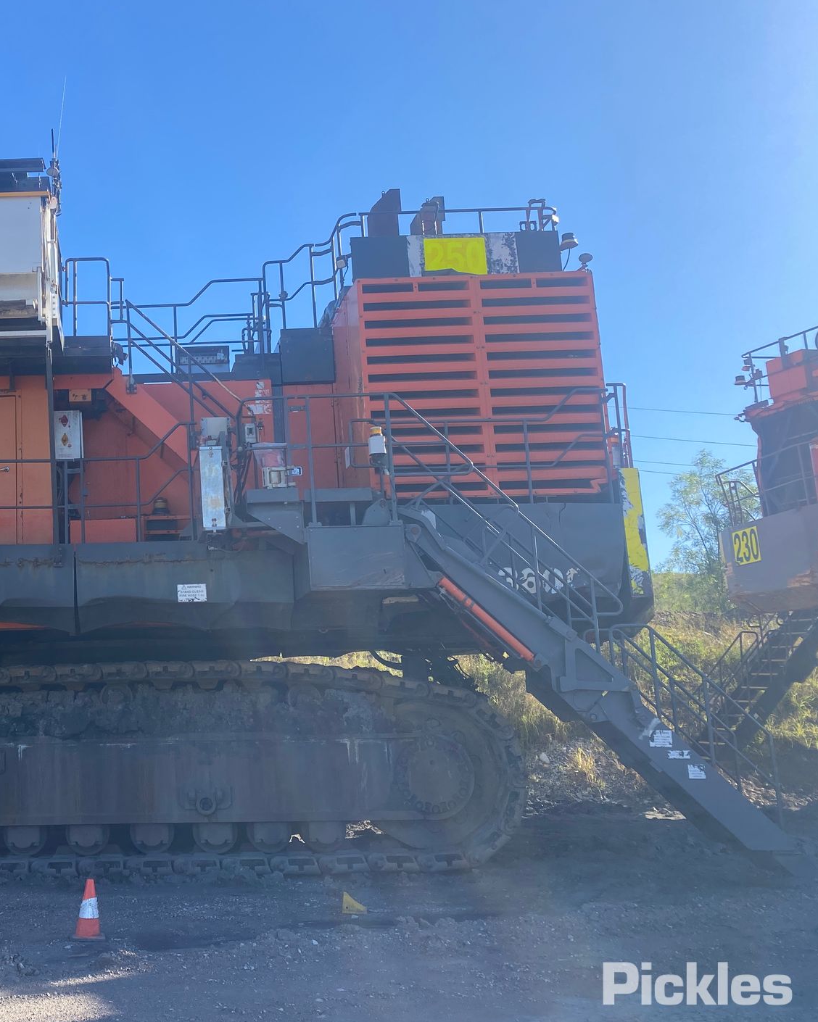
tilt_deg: +14.0
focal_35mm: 36
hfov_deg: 38.6
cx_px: 96
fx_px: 1089
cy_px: 491
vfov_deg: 50.3
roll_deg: +0.7
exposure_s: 1/1316
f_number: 1.8
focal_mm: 4.25
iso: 32
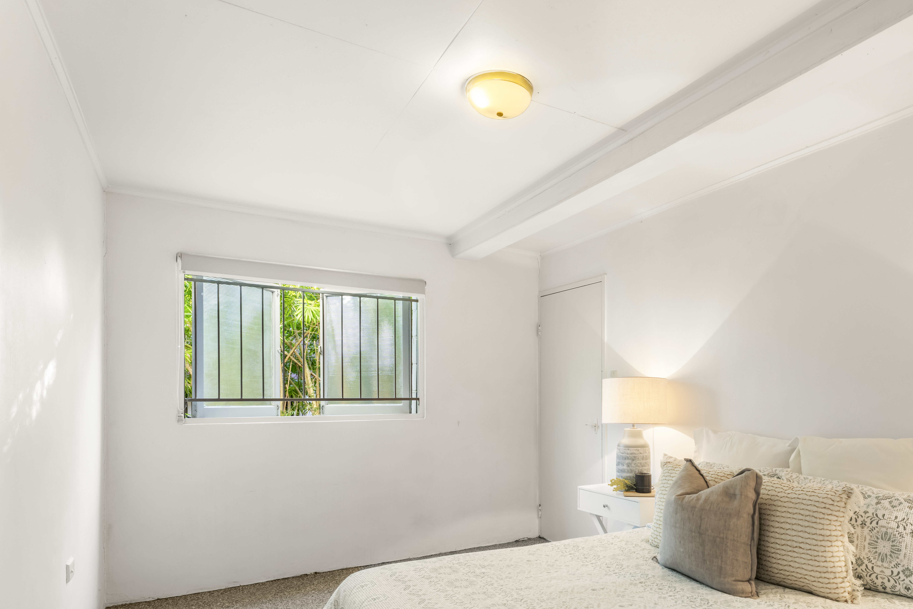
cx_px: 547
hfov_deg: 80.3
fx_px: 533
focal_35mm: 21
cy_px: 405
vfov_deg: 58.2
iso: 320
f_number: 10
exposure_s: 1/3
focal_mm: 14
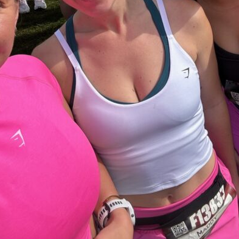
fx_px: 414
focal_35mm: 53
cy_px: -3
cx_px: 124
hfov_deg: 32.2
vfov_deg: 29.9
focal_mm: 2.69
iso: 25
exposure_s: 1/981
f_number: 1.9
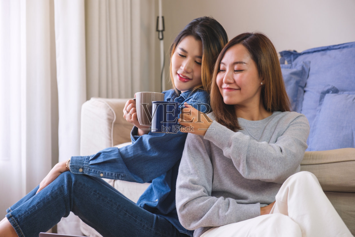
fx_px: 818
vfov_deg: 16.5
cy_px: 118
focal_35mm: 83
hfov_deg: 24.5
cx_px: 178
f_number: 2.8
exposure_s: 1/80
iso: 320
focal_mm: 55
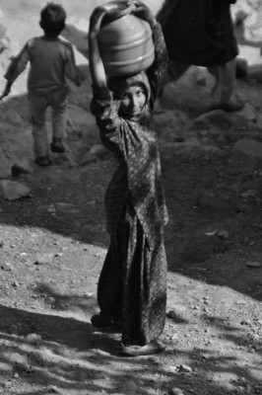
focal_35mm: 202
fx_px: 2214
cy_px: 198
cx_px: 131
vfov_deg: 10.2
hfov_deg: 6.8
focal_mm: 135
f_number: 6
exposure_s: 1/500
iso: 320
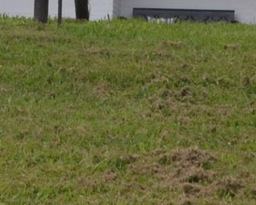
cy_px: -75
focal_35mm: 402
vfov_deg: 3.8
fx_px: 3047
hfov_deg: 4.8
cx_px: 58
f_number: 7.1
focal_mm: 34
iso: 100
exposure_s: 1/200
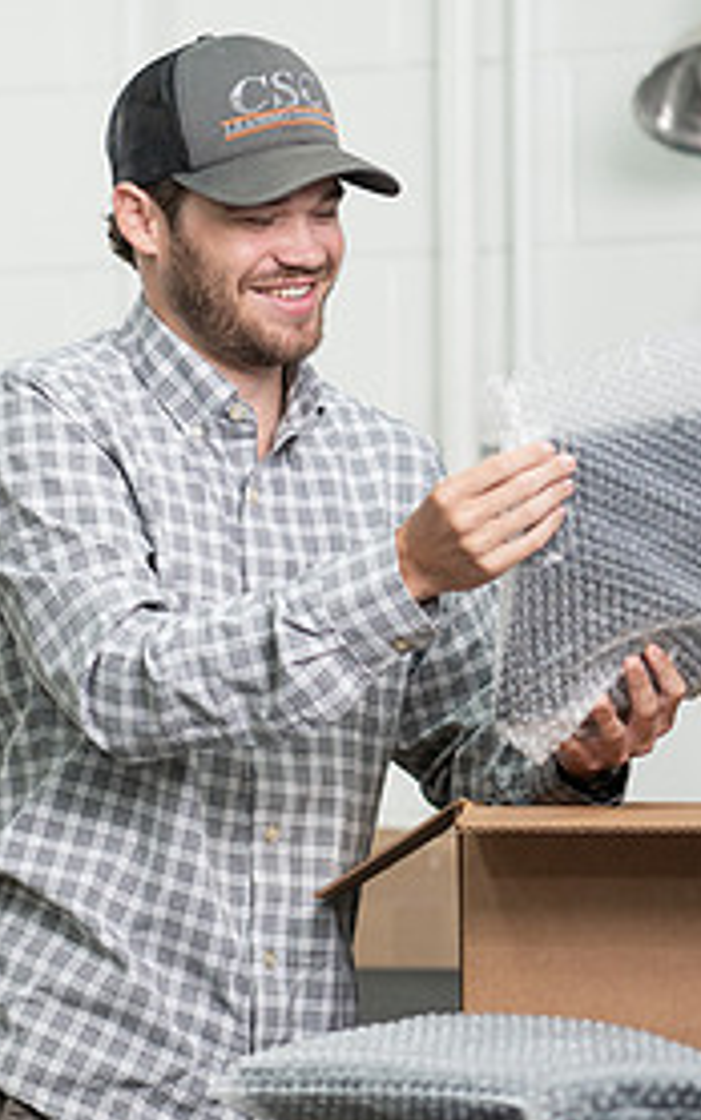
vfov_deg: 11.0
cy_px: 513
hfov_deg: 6.9
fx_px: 5832
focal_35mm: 191
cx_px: -24
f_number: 2
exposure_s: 1/250
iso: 500
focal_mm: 85
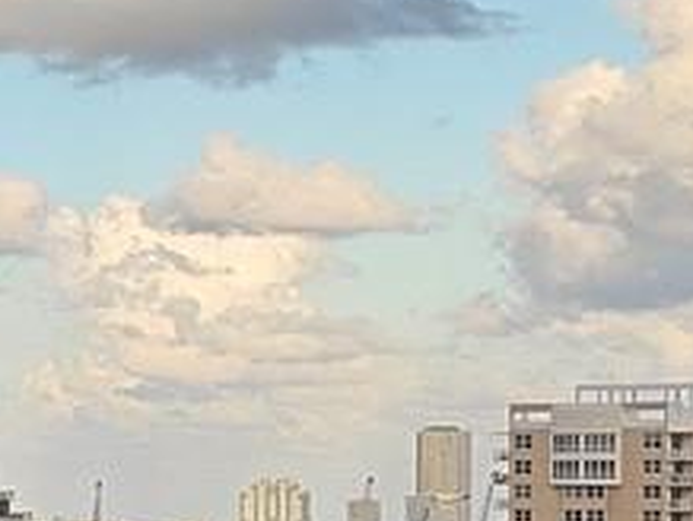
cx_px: -1478
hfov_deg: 8.9
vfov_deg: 8.4
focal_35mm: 176
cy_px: 461
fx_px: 3527
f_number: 1.8
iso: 50
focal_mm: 5.59
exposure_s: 1/1081
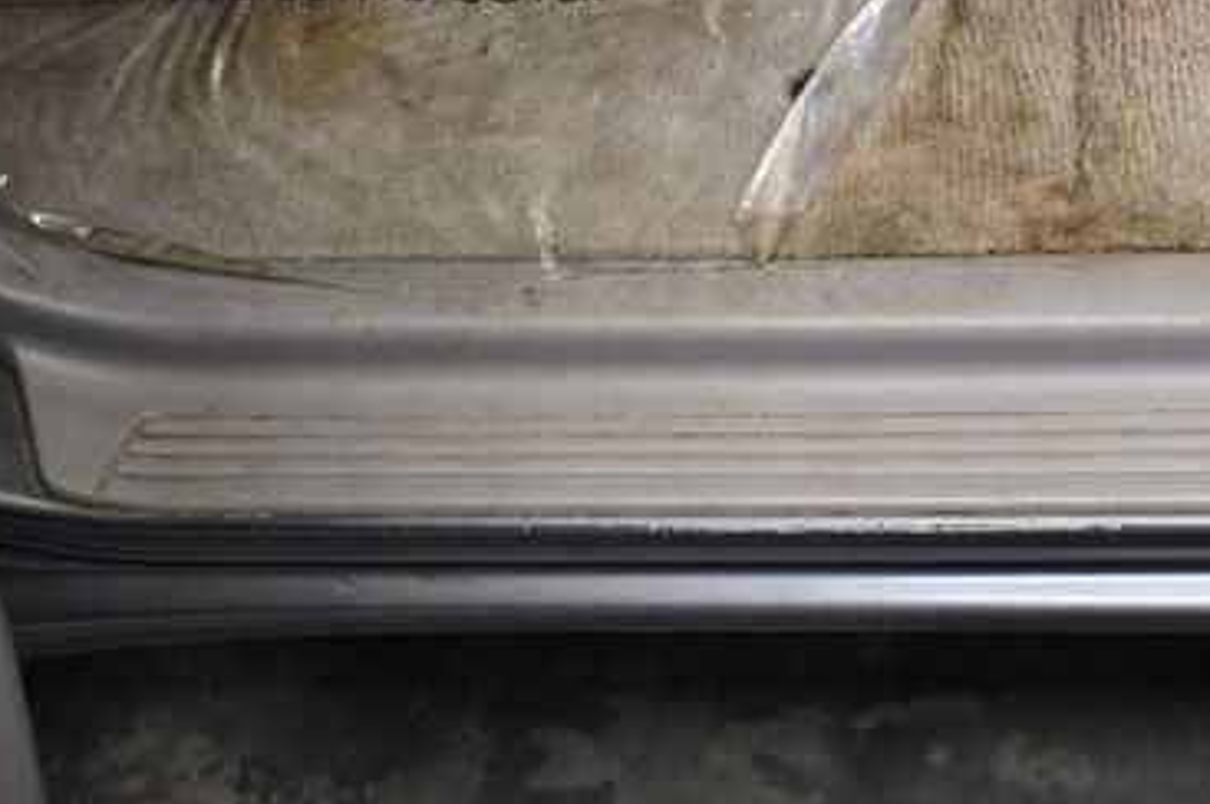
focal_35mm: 89
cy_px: 428
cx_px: 1015
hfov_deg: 22.5
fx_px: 2989
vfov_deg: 15.3
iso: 3200
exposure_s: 1/125
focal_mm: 34
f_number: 4.5
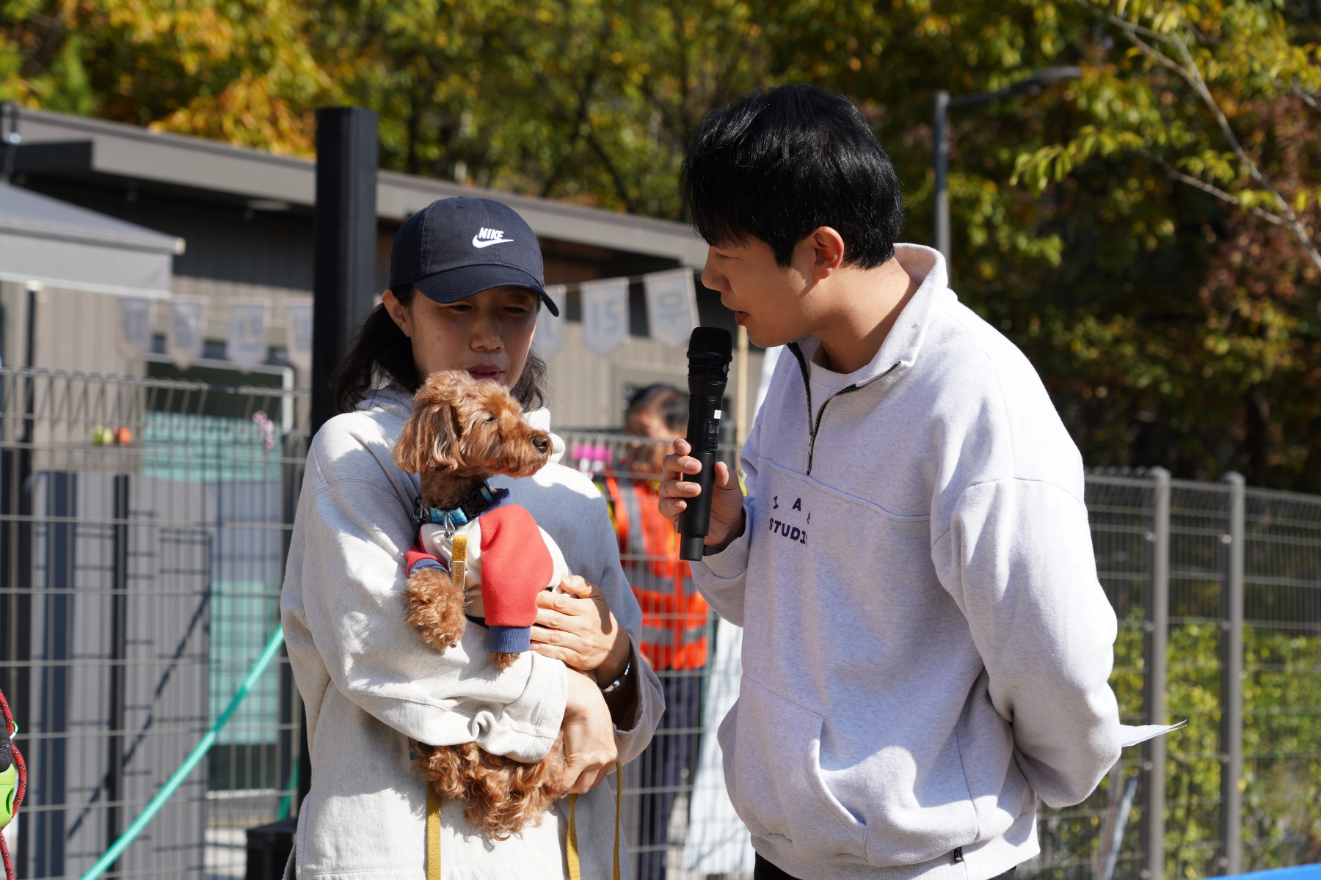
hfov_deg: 21.5
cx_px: 660
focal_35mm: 95
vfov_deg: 14.4
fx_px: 3486
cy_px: 440
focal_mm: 95
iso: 100
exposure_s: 1/250
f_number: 6.3
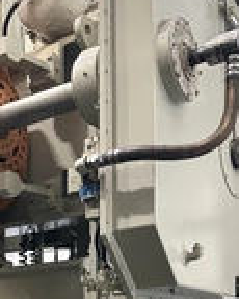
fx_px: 575
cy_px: 322
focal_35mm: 65
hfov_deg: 22.5
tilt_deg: +4.0
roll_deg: +0.8
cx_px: -4
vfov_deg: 27.0
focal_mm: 6.86
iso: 800
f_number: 1.78
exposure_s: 1/40
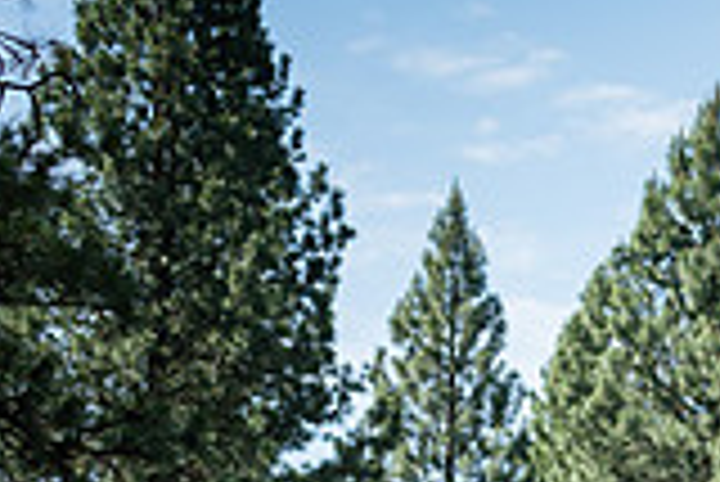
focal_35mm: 268
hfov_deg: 7.5
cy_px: 863
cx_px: 1264
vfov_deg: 5.1
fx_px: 5365
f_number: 4
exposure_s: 1/500
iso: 125
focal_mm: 74
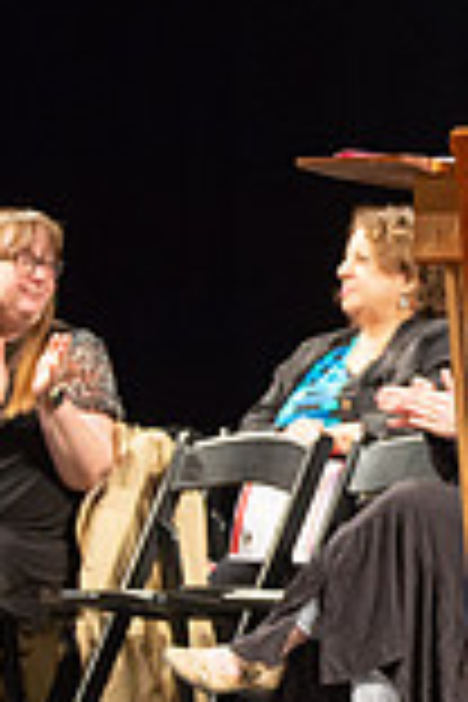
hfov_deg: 3.3
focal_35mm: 416
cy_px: 236
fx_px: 8111
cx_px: 1089
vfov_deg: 5.0
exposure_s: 1/100
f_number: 4
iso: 1600
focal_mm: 112
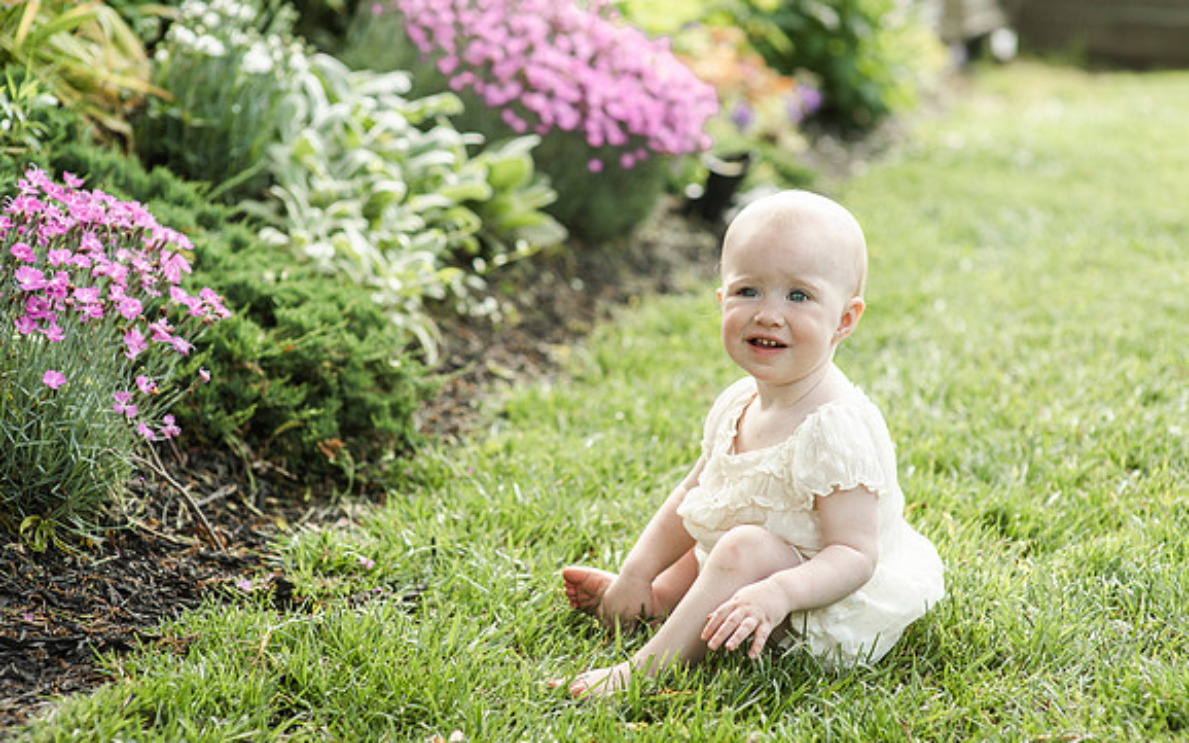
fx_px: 2819
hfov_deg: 23.8
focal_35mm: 87
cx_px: 594
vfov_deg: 15.0
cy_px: 349
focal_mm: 85
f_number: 3.5
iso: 800
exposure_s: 1/1600
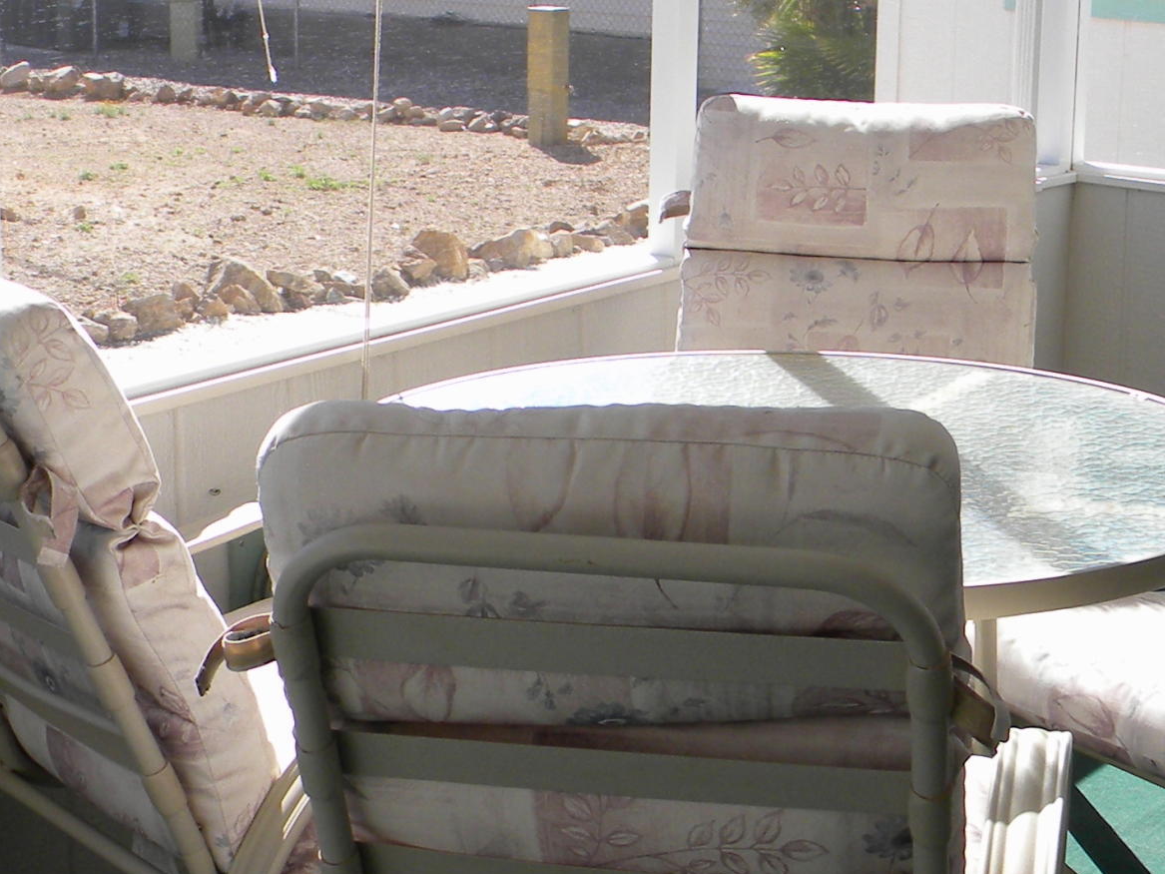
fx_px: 2423
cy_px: 460
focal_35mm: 72
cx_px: 794
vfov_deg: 20.4
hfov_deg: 26.9
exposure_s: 1/346
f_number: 3.5
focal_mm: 5
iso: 80
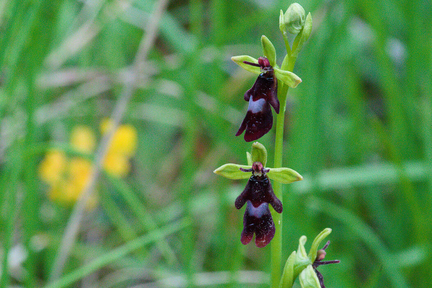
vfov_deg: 10.2
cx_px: 216
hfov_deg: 15.2
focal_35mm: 135
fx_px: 1620
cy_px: 144
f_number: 18
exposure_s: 1/125
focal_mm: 90
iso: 6400
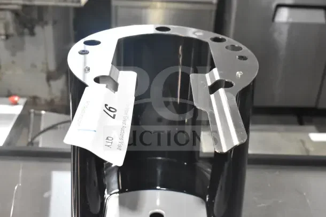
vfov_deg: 29.9
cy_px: 108
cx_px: 163
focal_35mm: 45
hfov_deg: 43.6
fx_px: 408
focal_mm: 30
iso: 6400
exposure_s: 1/200
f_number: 7.1
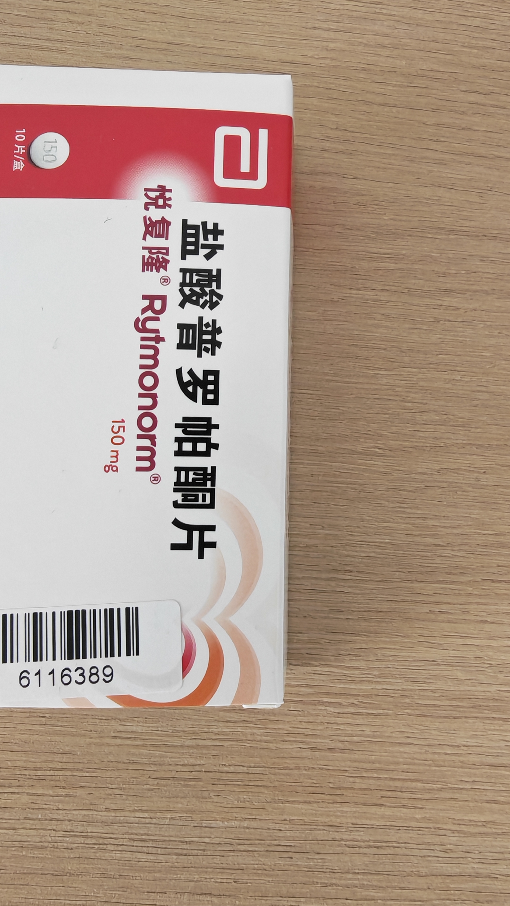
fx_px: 625
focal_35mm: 26
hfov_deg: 44.3
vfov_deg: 71.9
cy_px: 466
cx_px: 224
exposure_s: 1/13
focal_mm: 1.82
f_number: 2
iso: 500
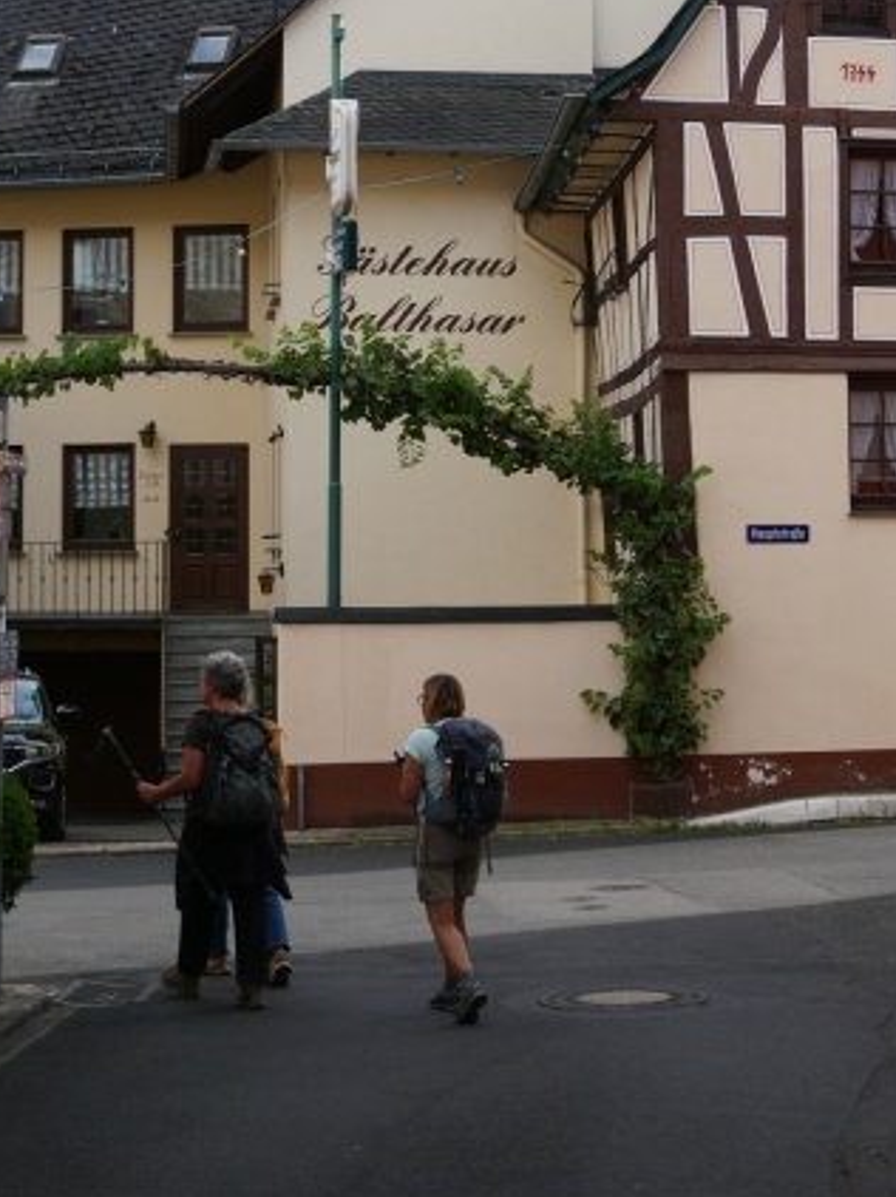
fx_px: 2556
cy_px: 380
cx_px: 547
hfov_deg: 19.9
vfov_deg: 26.2
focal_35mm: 74
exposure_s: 1/250
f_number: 6.3
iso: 200
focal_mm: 26
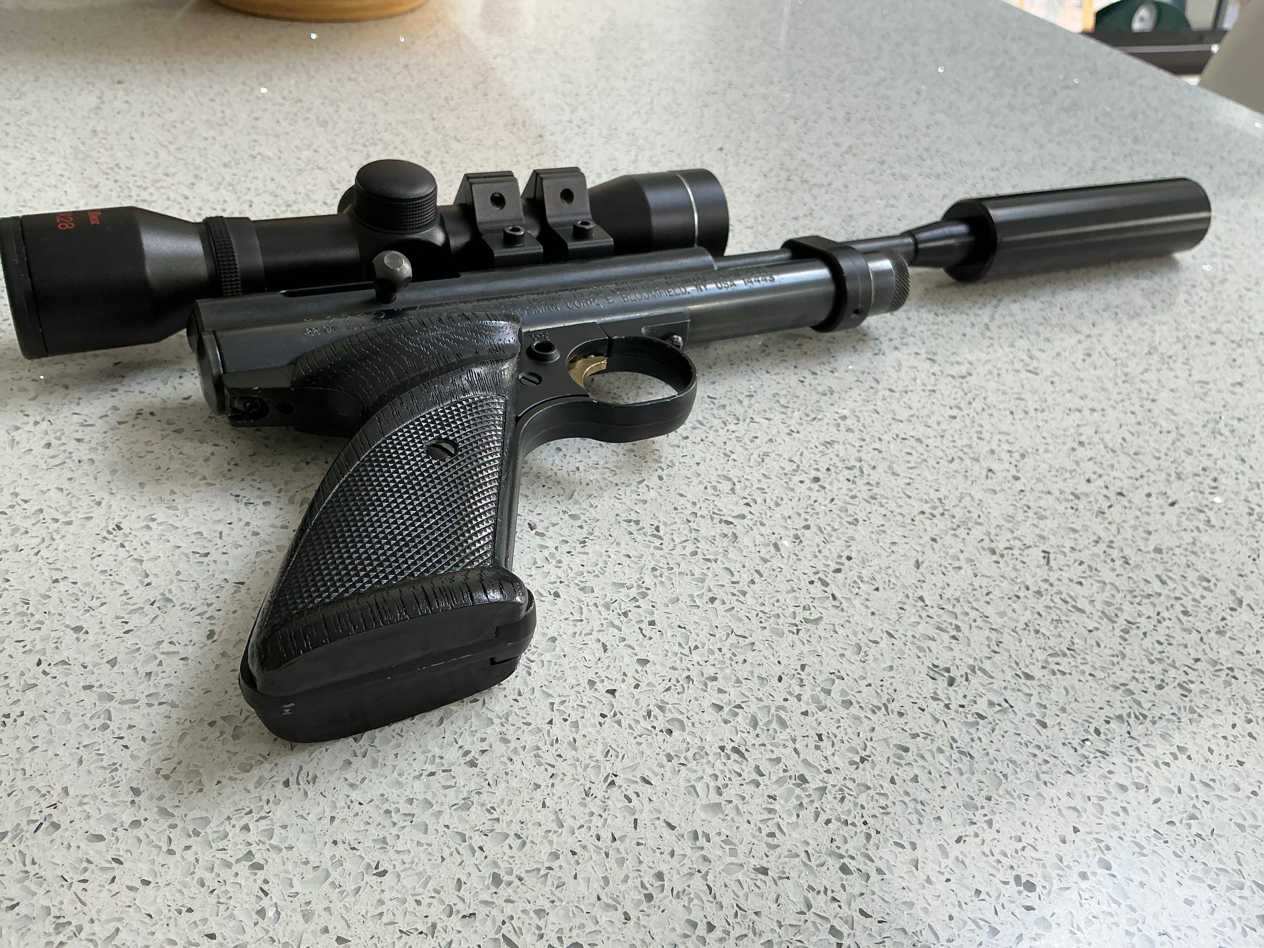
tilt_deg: -37.8
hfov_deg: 61.7
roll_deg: -7.6
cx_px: 632
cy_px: 474
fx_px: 1059
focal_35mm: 29
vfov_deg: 48.2
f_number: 1.8
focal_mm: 3
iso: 50
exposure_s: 1/100
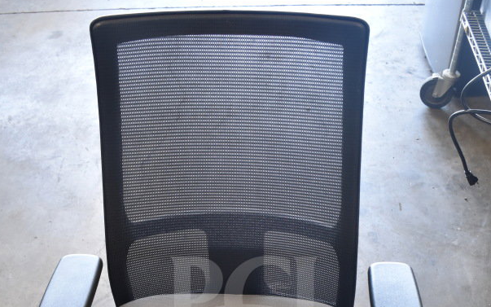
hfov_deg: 39.6
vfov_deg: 24.0
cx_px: 243
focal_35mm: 51
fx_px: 683
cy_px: 321
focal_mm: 22
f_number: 3.8
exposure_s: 1/30
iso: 900
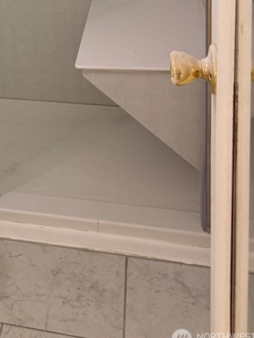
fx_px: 557
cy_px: -52
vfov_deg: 29.7
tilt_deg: -11.9
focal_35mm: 57
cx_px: -44
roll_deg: +6.0
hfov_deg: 23.6
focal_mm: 6.76
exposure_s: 1/169
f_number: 1.78
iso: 200
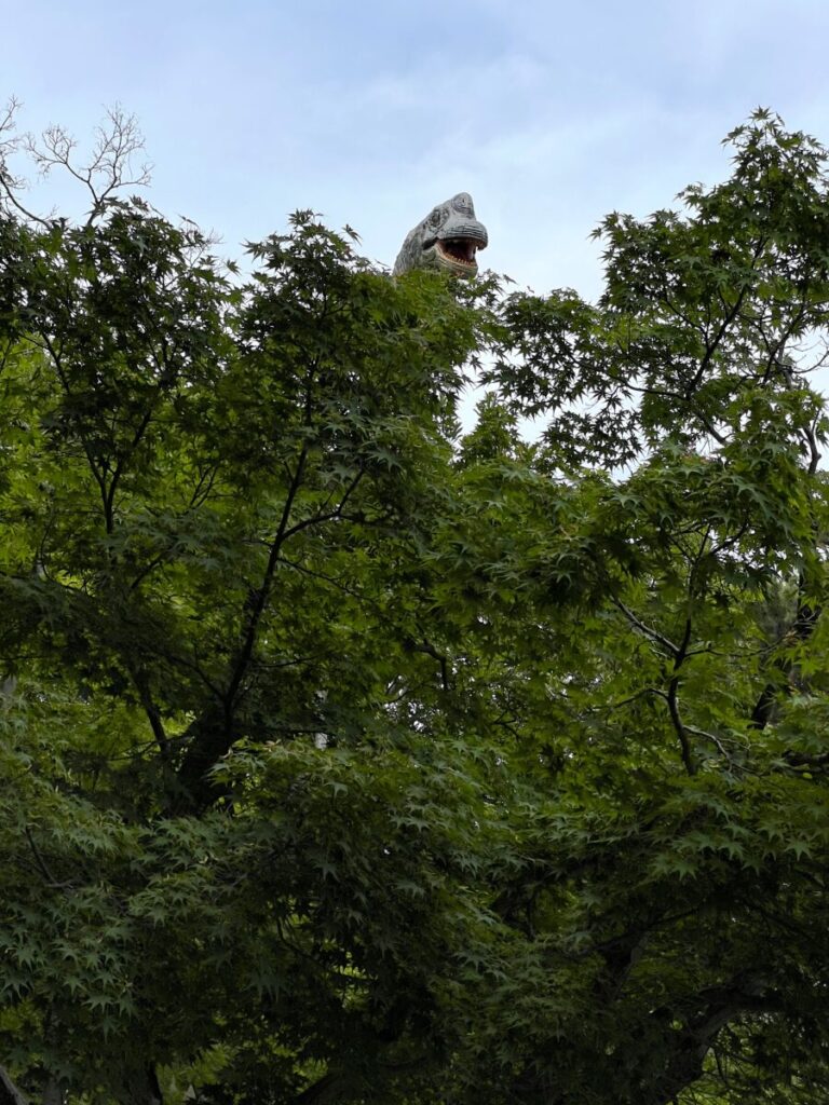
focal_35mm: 77
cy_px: 552
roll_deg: +0.9
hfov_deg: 19.1
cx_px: 414
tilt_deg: +18.7
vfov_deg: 25.3
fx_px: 2459
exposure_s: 1/1292
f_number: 2.8
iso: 32
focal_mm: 9
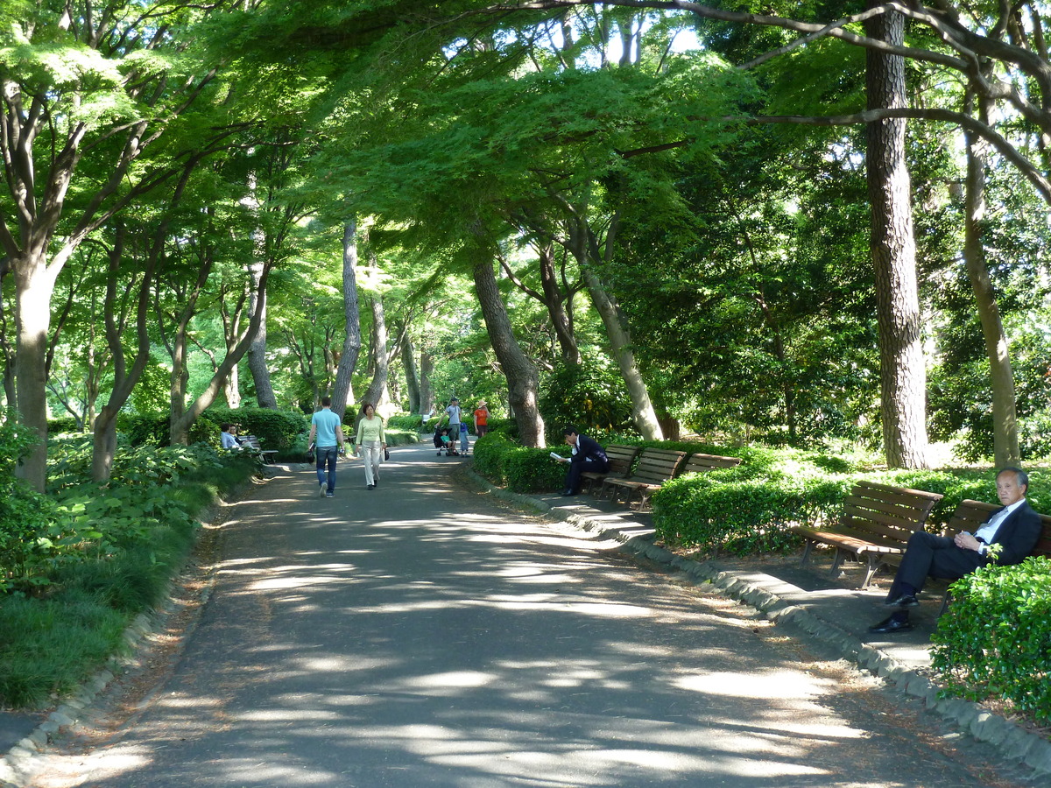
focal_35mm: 48
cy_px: 394
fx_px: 1457
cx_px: 526
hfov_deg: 39.7
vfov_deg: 30.3
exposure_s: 1/30
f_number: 3.8
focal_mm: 7.9
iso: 200
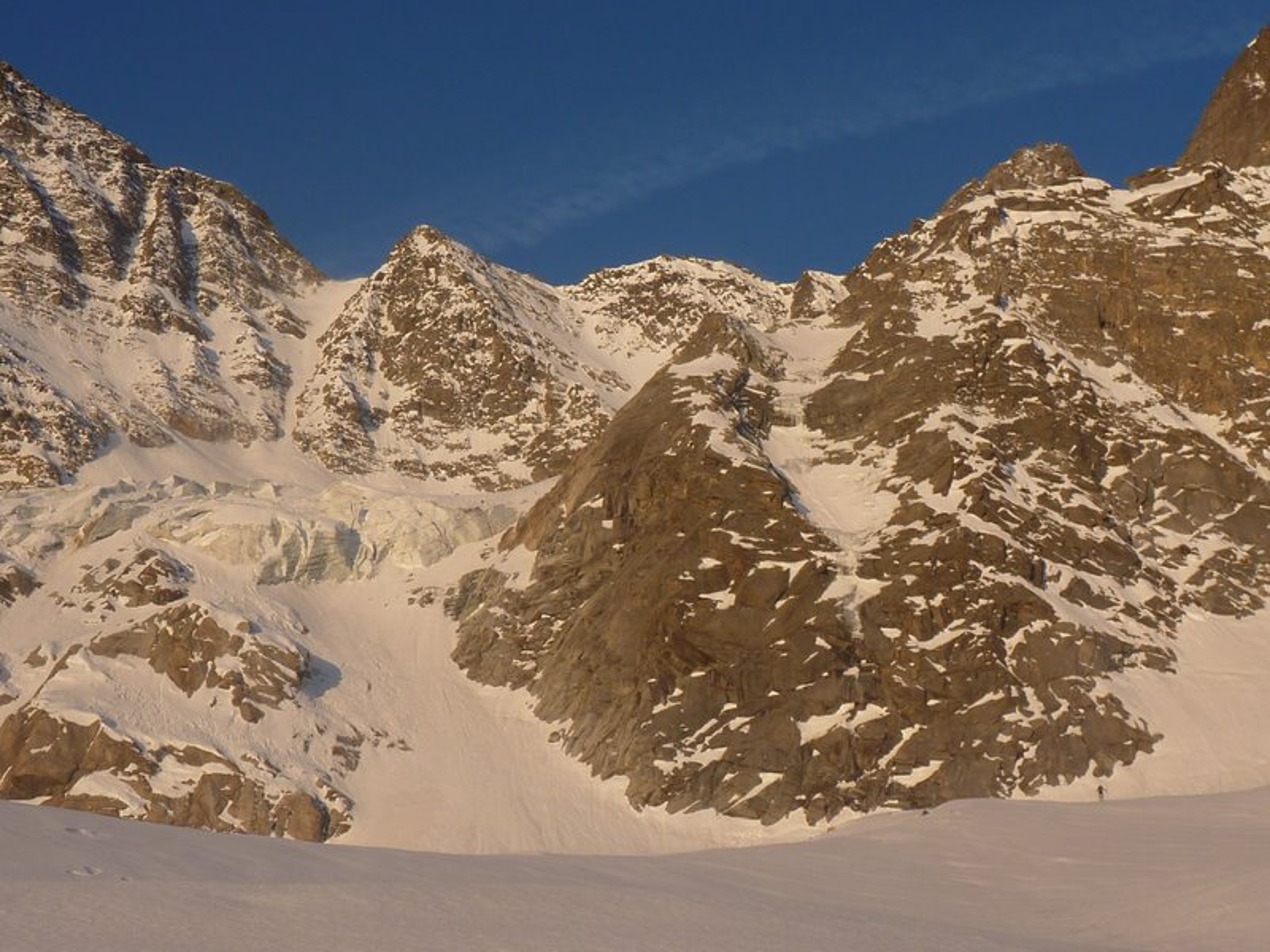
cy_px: 476
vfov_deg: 24.4
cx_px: 635
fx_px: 2201
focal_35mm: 60
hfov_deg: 32.2
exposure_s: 1/250
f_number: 4
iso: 80
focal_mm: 6.8
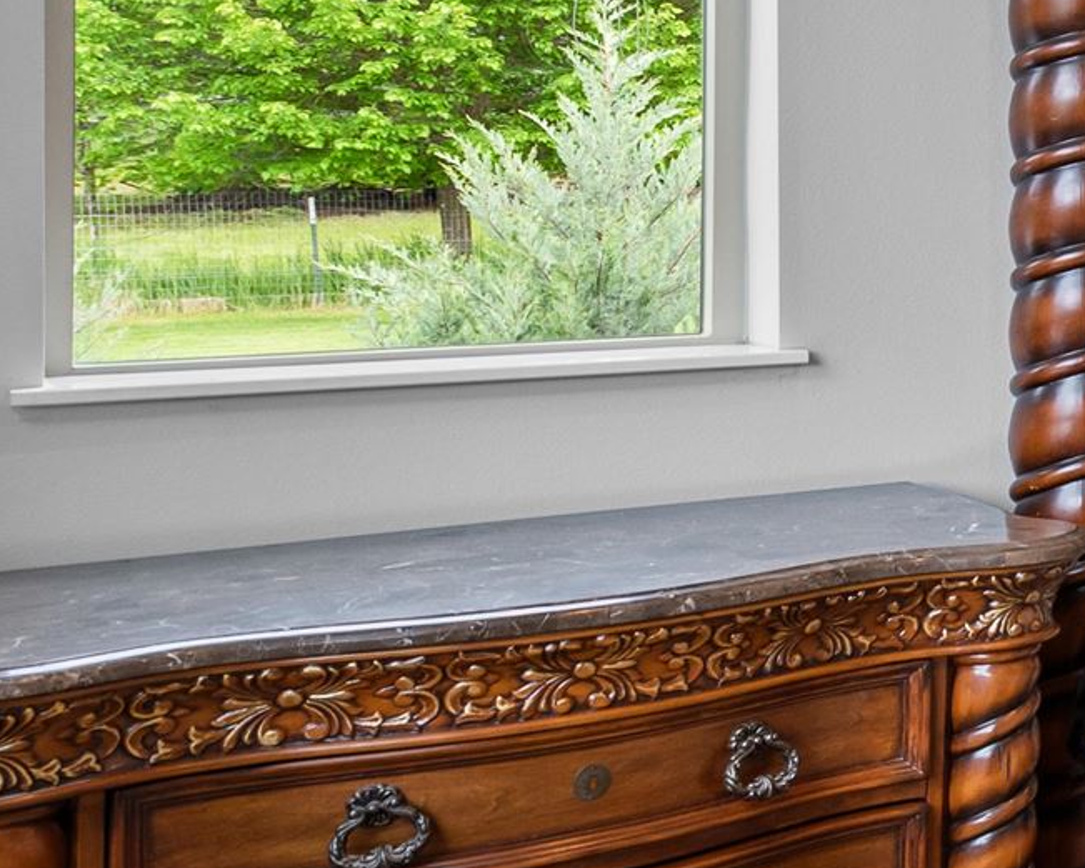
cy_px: 202
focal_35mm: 62
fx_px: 1991
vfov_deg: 24.3
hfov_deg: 17.0
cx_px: 2383
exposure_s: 1/15
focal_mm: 14
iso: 400
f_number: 8
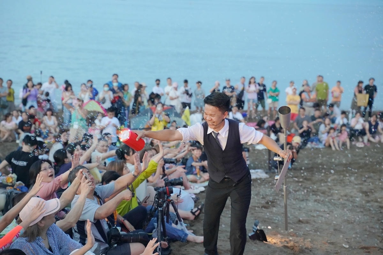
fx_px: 691
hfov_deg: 31.0
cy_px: 128
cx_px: 192
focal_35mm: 65
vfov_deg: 20.9
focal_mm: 65
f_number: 4
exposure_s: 1/160
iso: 4000
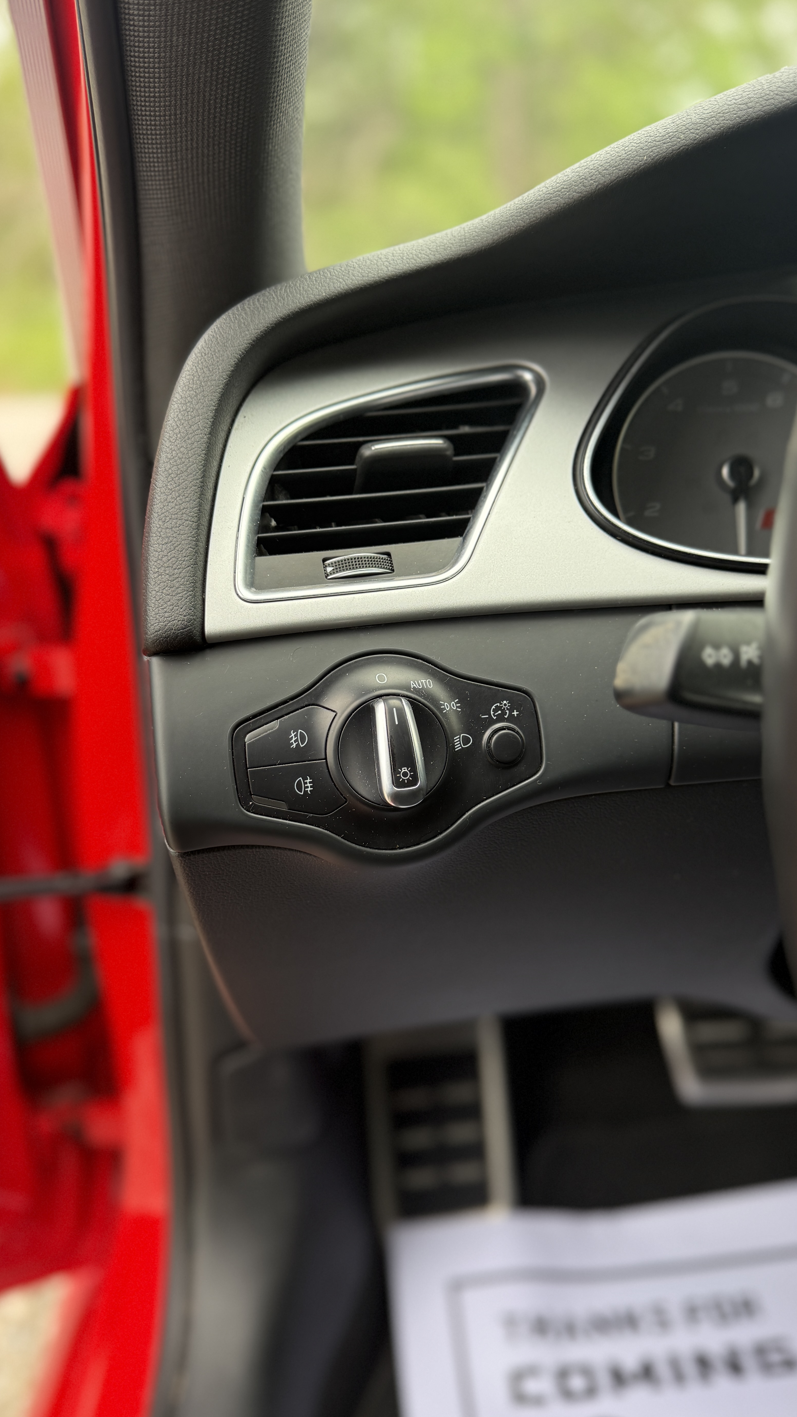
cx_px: 385
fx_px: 1014
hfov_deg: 42.9
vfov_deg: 69.9
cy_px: 717
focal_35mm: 27
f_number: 1.78
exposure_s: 1/243
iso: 100
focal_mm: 6.76
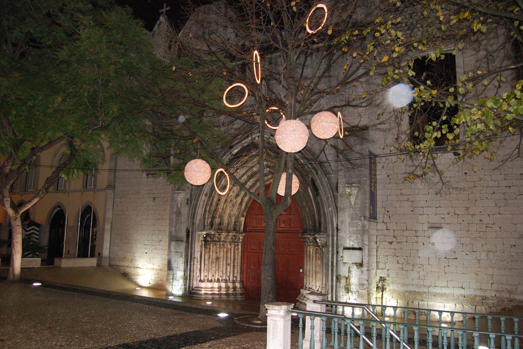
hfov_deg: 67.4
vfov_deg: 47.9
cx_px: 262
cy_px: 174
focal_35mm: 27
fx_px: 392
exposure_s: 1/60
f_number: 5
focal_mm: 18
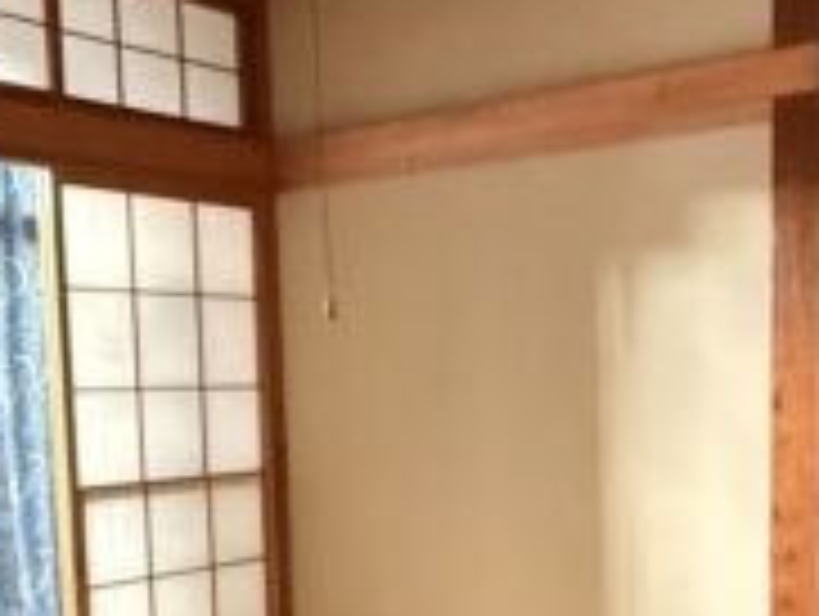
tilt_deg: -5.3
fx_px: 1137
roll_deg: +0.6
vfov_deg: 29.7
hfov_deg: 38.6
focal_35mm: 48
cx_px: 616
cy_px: 490
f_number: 2.2
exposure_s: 1/25
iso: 2500
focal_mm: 2.22
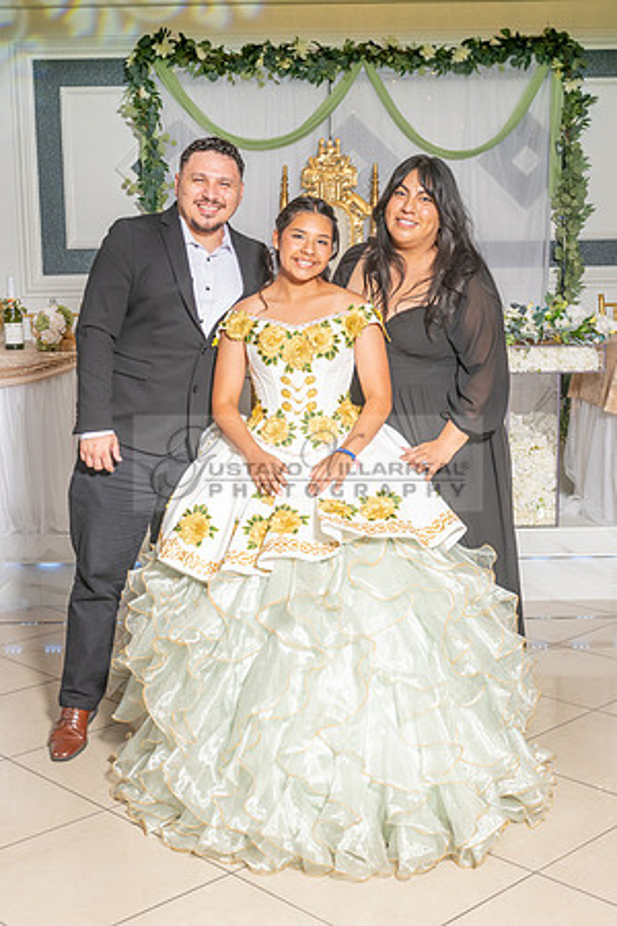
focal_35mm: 50
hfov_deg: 26.9
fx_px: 1288
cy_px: 465
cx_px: 288
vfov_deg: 39.5
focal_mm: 31
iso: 200
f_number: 5
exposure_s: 1/250
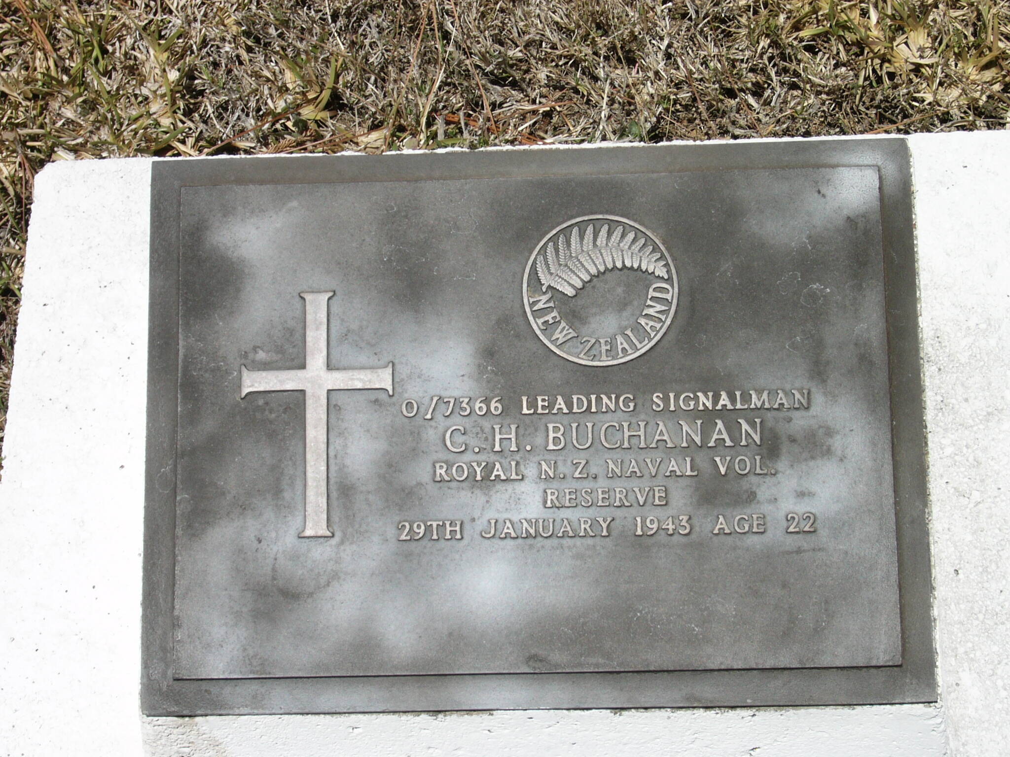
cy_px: 378
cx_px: 505
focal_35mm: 79
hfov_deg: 24.7
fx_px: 2305
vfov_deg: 18.7
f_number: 12.1
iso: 50
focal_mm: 13.1
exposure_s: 1/125
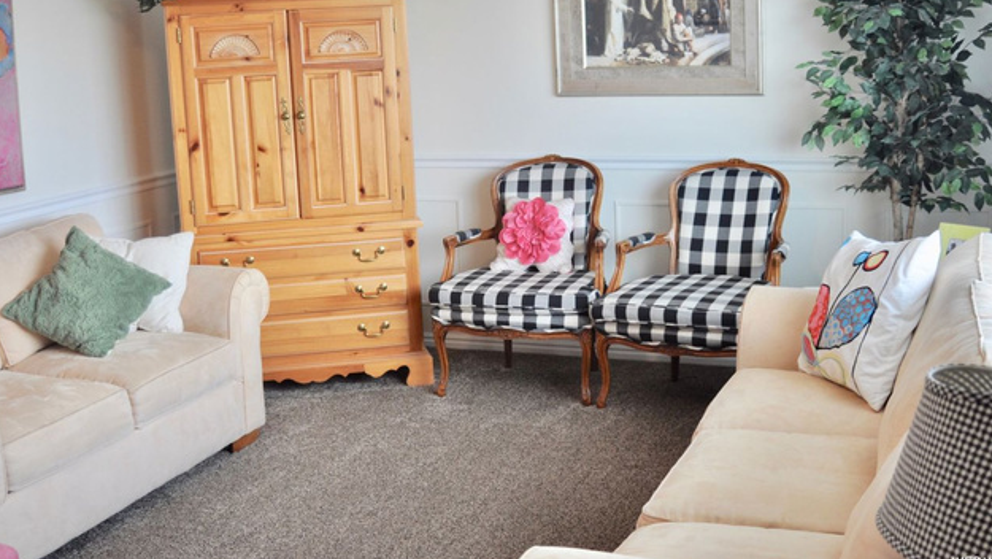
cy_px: 231
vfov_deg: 26.5
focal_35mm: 45
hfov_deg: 45.5
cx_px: 502
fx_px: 1184
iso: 400
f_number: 4
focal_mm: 28
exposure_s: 1/60
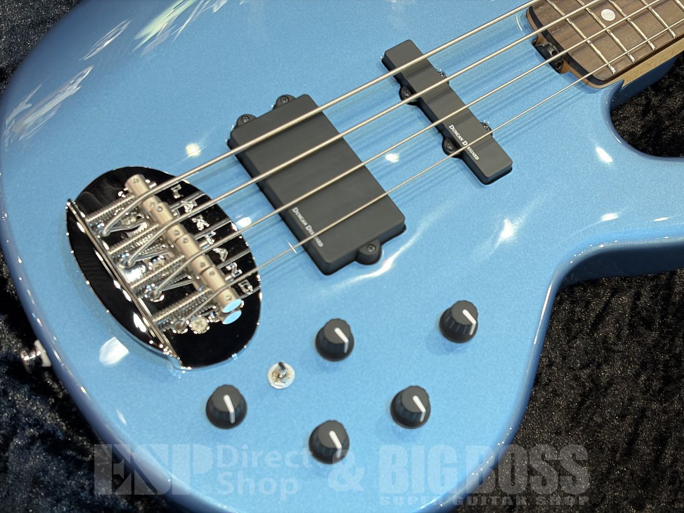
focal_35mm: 52
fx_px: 1028
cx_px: 342
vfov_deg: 28.0
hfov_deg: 36.8
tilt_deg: -61.1
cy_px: 256
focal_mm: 5.96
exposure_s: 1/40
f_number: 1.6
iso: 250
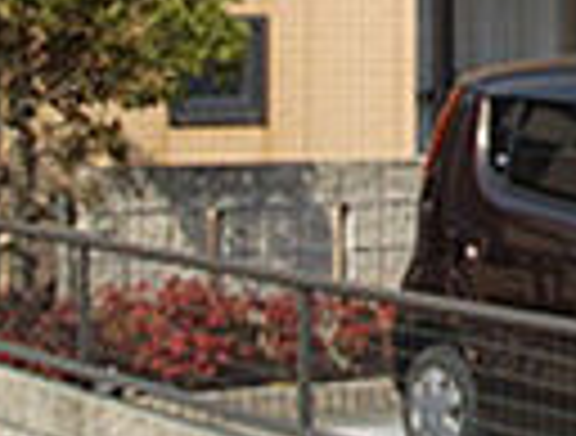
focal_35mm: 184
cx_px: 727
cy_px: -265
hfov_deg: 10.5
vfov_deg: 7.9
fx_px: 3073
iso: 80
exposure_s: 1/250
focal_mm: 6.2
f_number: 5.6
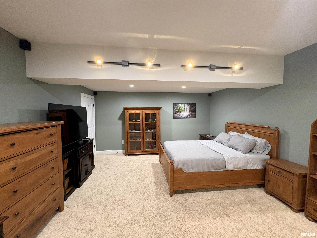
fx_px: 128
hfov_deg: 102.1
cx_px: 158
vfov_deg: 85.7
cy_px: 119
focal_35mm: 14
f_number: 2.2
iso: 320
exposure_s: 1/60
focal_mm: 2.22
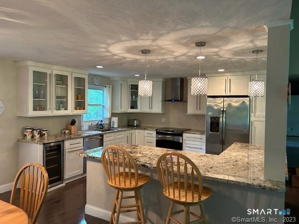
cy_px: 112
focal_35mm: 26
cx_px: 150
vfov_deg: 53.1
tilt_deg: -2.3
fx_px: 225
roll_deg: -0.6
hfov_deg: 67.3
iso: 250
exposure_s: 1/60
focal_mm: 5.7
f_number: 1.5
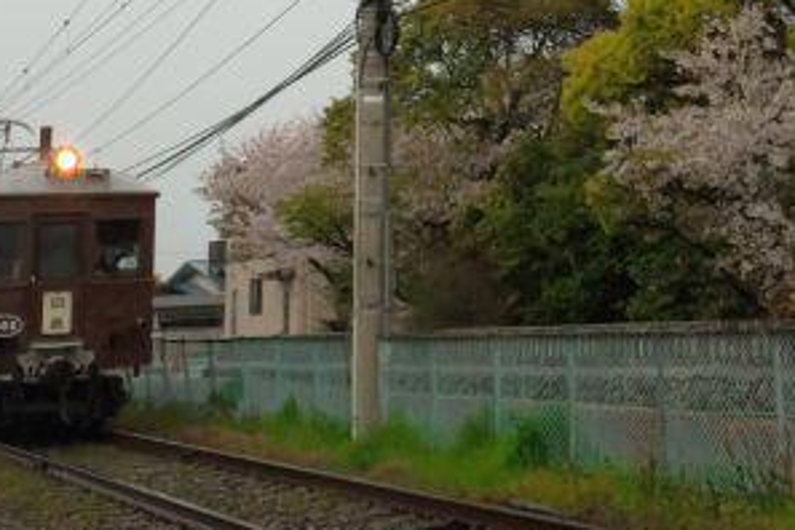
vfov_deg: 14.8
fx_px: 1943
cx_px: 953
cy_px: -169
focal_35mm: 88
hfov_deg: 21.5
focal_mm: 19.6
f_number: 8
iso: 3200
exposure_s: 1/1000
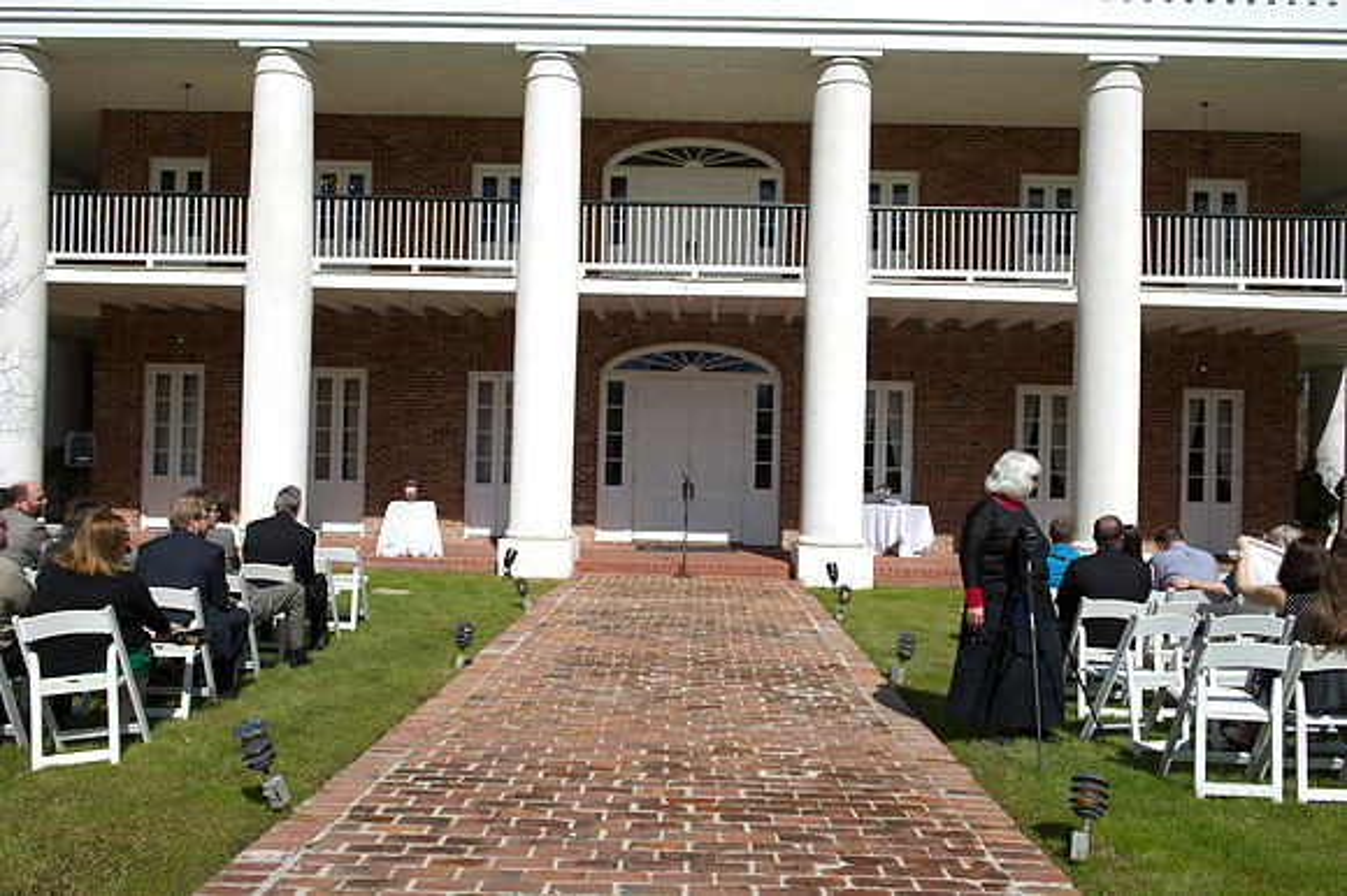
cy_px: 448
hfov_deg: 60.3
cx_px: 674
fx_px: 1159
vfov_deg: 42.3
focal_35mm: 31
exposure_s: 1/250
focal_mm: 31
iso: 100
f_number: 10
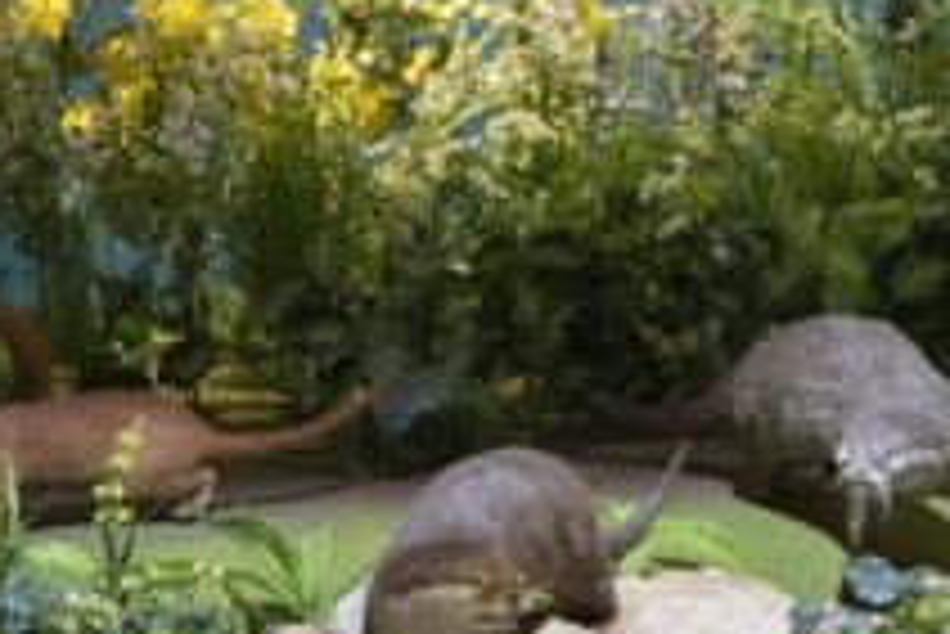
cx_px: 986
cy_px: -101
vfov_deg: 10.0
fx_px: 3591
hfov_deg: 14.8
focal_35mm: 136
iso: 5000
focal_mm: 28
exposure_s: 1/160
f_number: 4
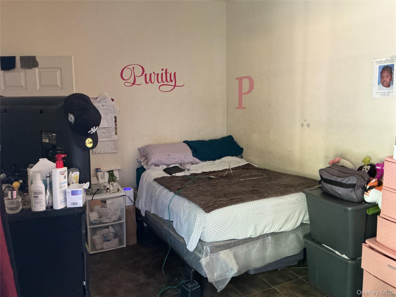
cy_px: 148
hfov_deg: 61.7
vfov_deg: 48.2
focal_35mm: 29
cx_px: 198
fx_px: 332
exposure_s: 1/40
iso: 320
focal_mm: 3
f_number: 1.8
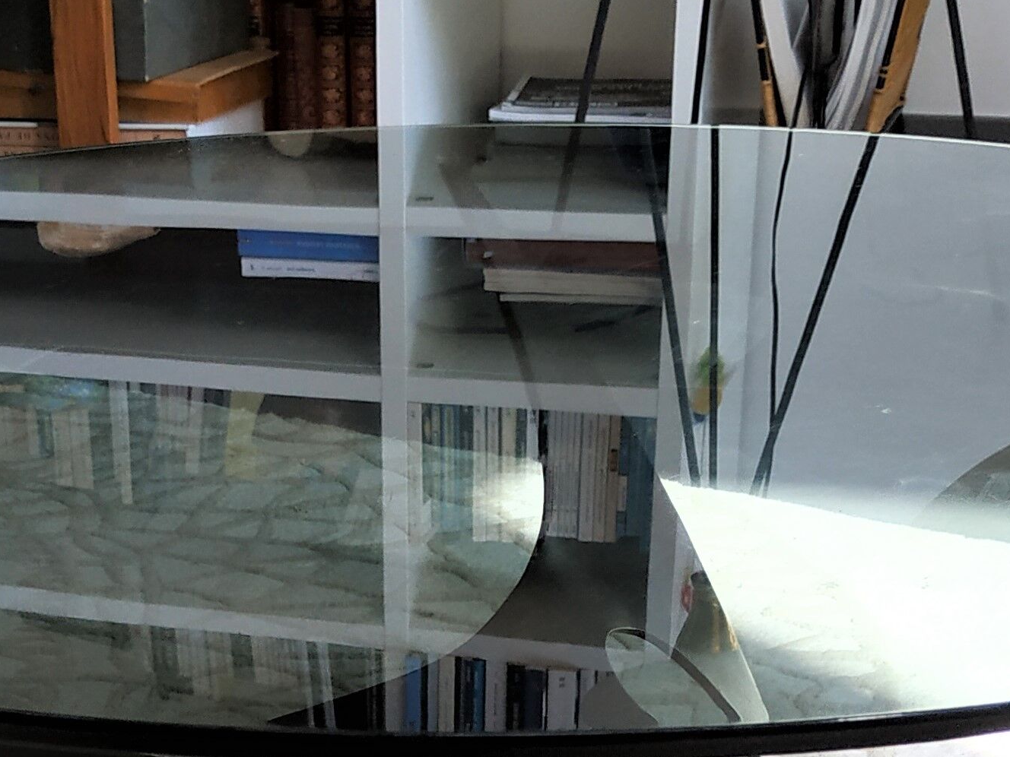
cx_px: 477
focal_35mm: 65
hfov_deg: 29.8
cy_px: 814
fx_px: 1897
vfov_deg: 21.5
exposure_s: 1/50
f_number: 1.9
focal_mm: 3.94
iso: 160
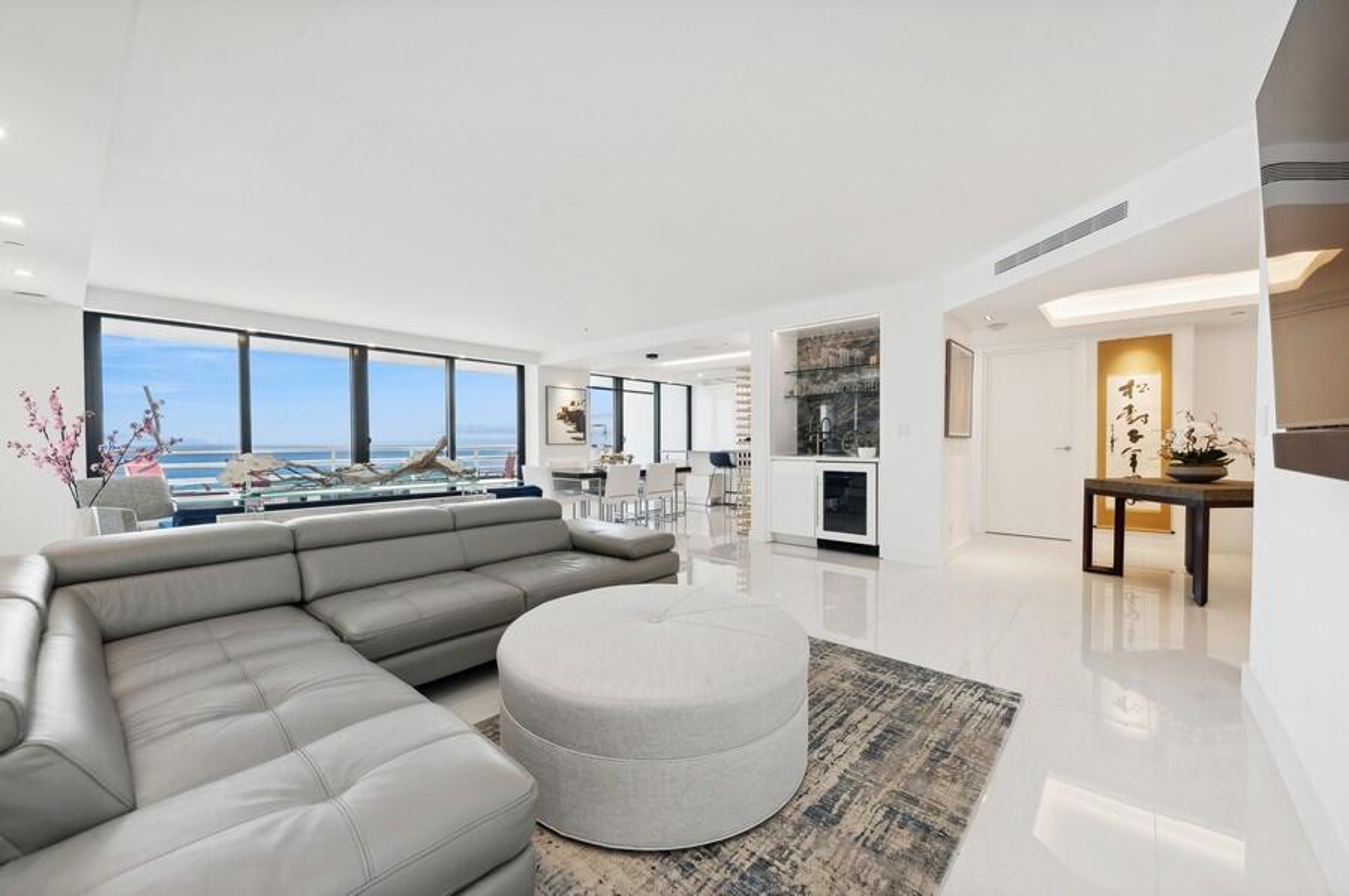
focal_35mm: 14
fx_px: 524
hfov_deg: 104.3
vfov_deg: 81.1
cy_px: 448
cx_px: 674
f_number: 8
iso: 100
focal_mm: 14
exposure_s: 1/25
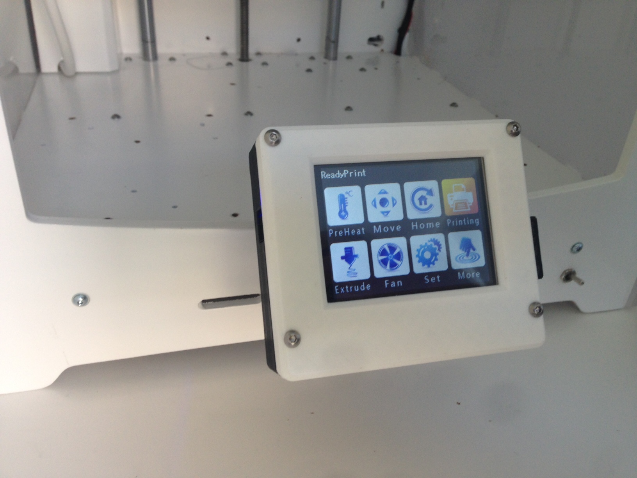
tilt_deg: -29.7
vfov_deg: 42.9
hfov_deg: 55.4
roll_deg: -3.3
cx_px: 318
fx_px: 607
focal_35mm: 33
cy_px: 239
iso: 64
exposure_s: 1/20
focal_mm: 4.12
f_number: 2.4
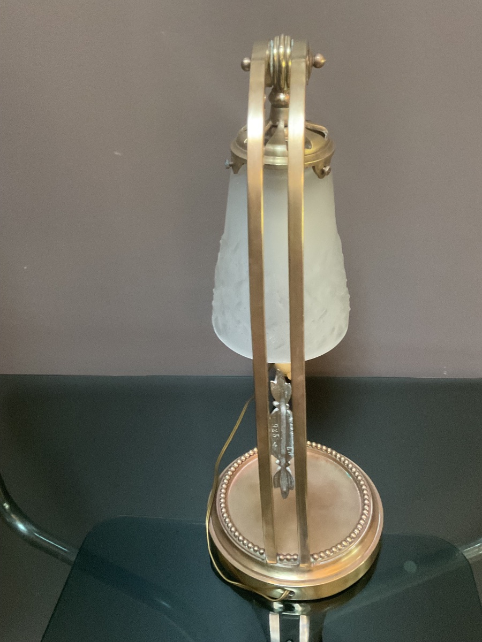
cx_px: 241
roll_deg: +4.2
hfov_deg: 48.2
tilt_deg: -31.6
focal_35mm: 29
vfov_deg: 61.7
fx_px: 538
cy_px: 321
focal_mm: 3
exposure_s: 1/30
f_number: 1.8
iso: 400
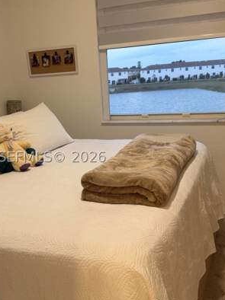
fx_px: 338
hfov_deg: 36.6
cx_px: 88
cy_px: 157
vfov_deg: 47.9
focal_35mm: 39
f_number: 1.78
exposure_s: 1/60
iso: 125
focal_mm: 6.76
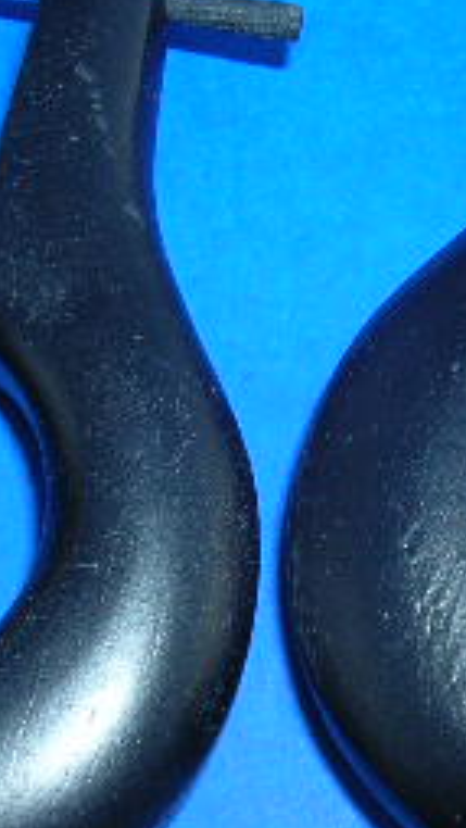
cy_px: 450
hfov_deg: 12.6
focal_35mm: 96
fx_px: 2107
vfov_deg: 22.2
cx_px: 300
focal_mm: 5.8
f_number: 5.6
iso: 50
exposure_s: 1/60.1
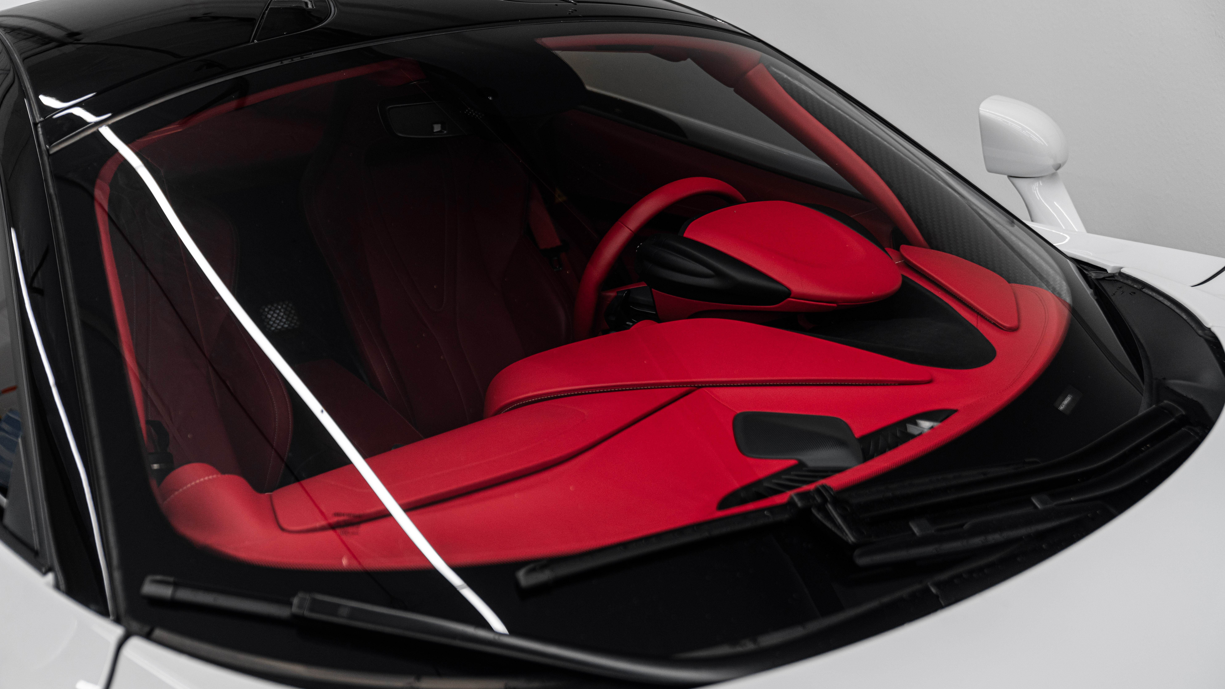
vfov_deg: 28.3
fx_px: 1364
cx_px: 611
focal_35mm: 42
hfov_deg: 48.4
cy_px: 358
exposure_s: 1/80
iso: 400
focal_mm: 40
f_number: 2.8
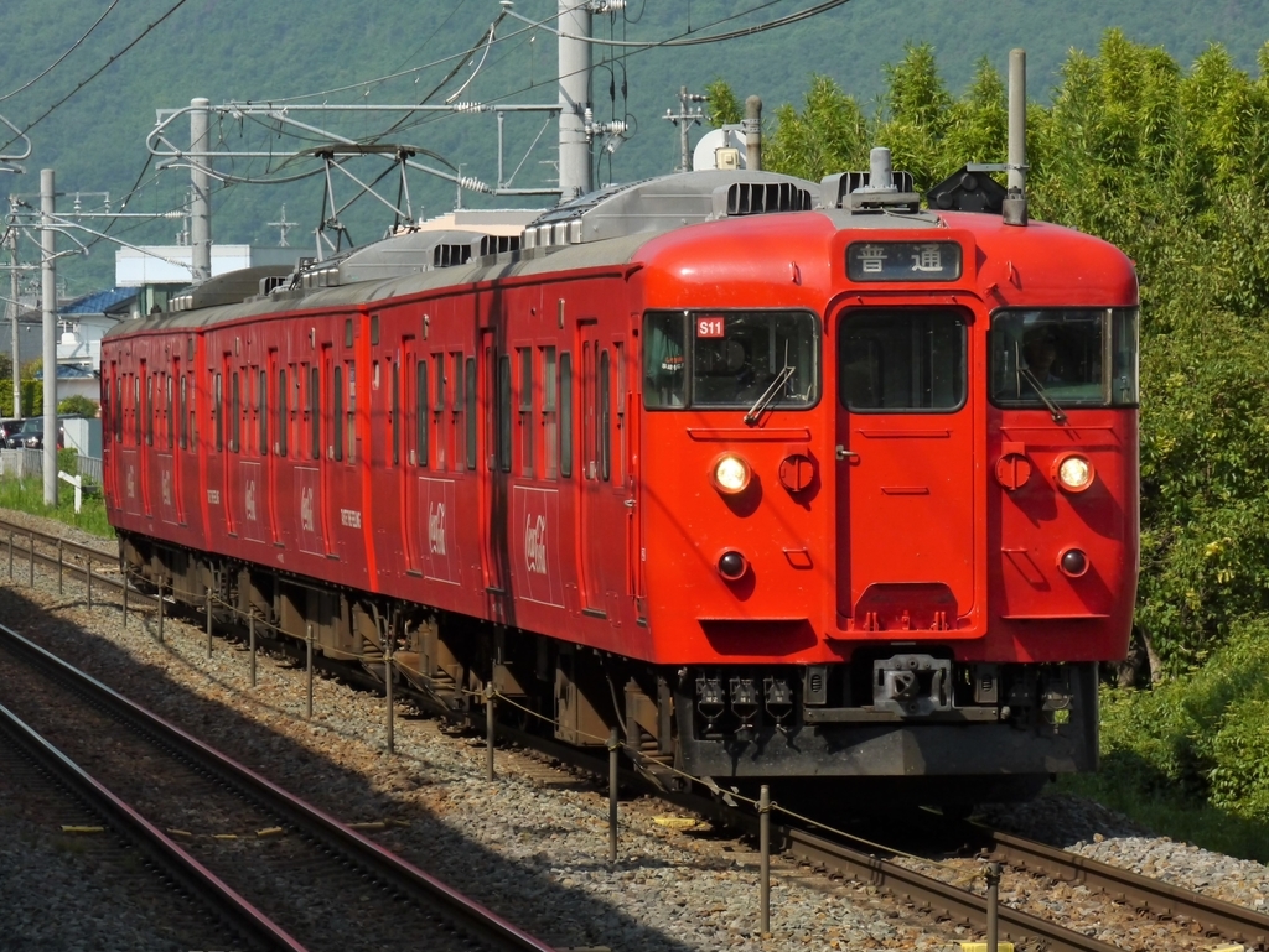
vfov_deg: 7.2
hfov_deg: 9.6
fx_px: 7555
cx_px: 634
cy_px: 476
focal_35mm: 206
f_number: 10
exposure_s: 1/1000
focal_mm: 103
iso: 800
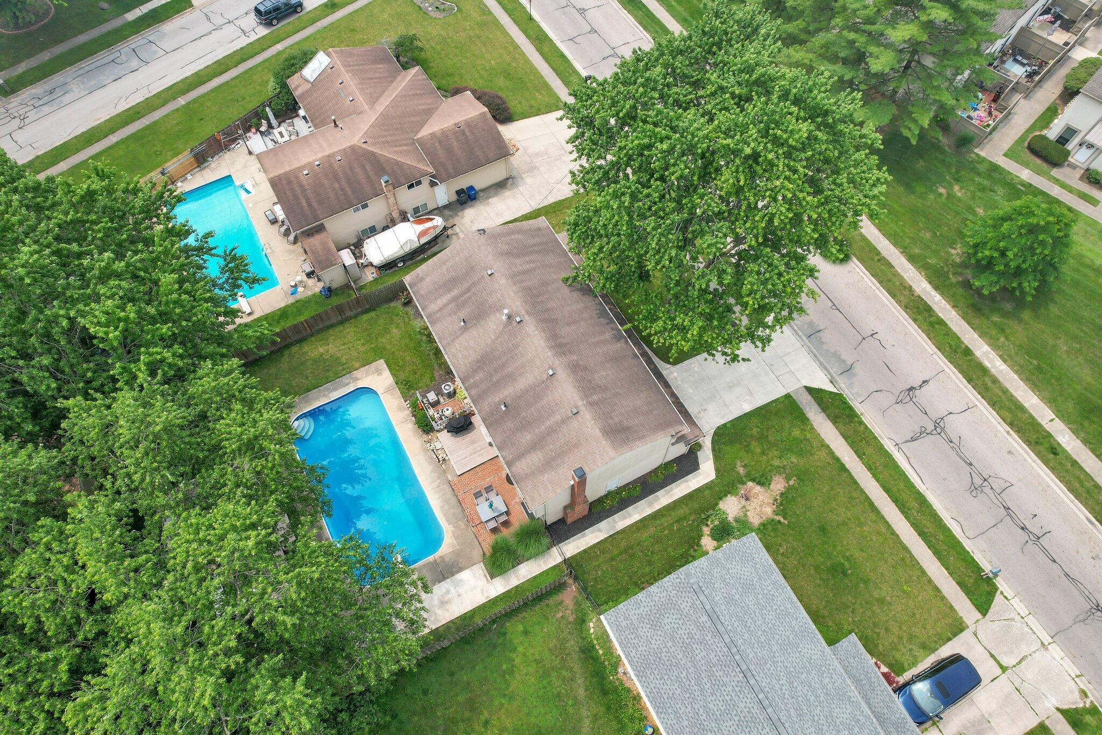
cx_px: 551
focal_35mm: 22
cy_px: 368
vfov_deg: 57.2
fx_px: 673
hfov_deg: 78.6
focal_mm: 8.38
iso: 100
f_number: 2.8
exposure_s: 1/800
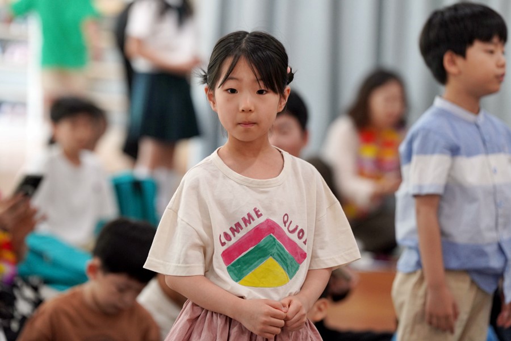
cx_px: 256
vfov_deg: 6.9
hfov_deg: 10.3
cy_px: 170
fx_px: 2839
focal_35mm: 200
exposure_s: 1/250
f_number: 4
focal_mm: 200
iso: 2000
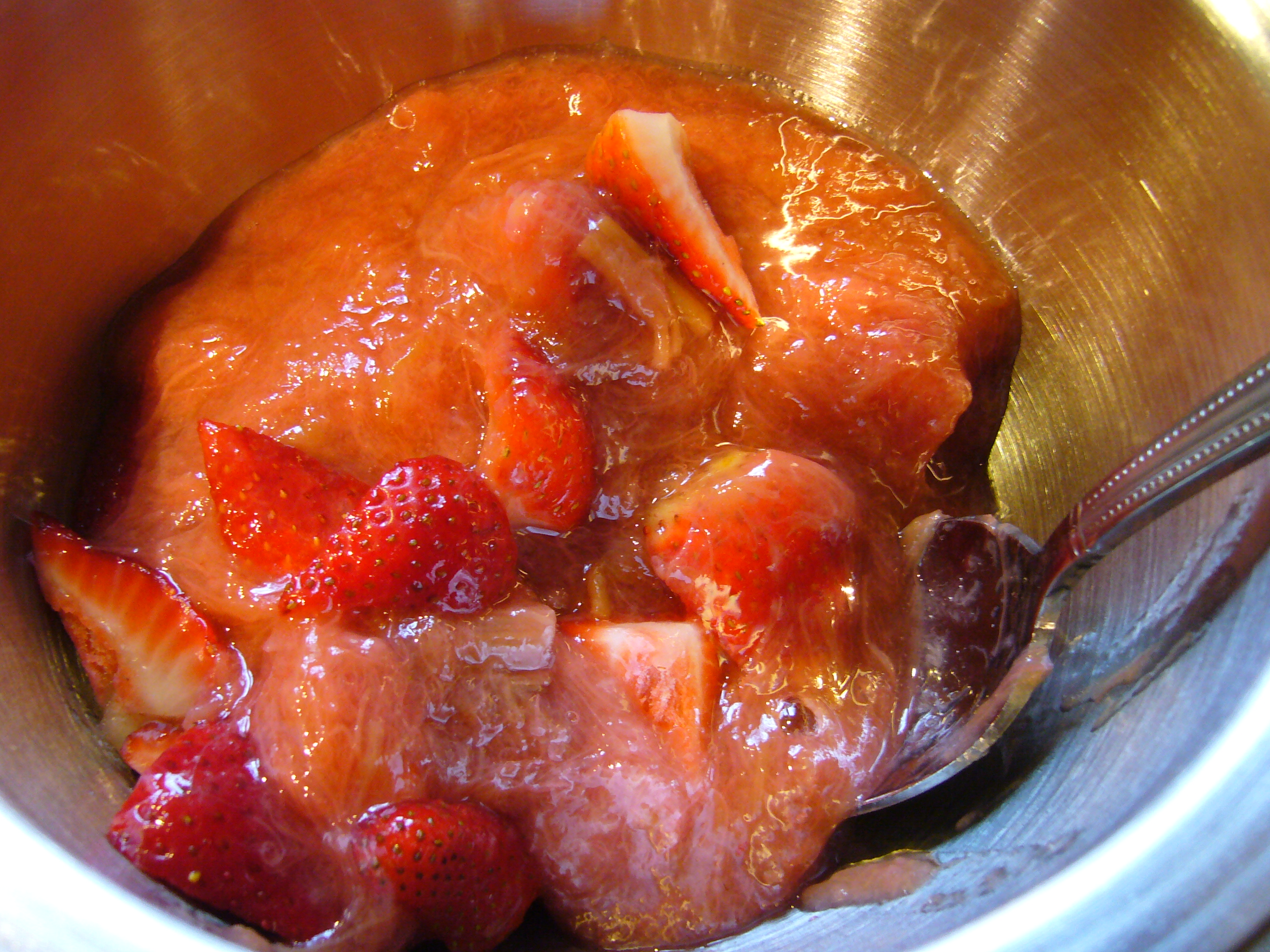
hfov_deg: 43.9
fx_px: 1578
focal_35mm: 43
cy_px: 502
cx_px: 629
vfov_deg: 33.6
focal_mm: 6.6
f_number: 3
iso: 200
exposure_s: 1/13
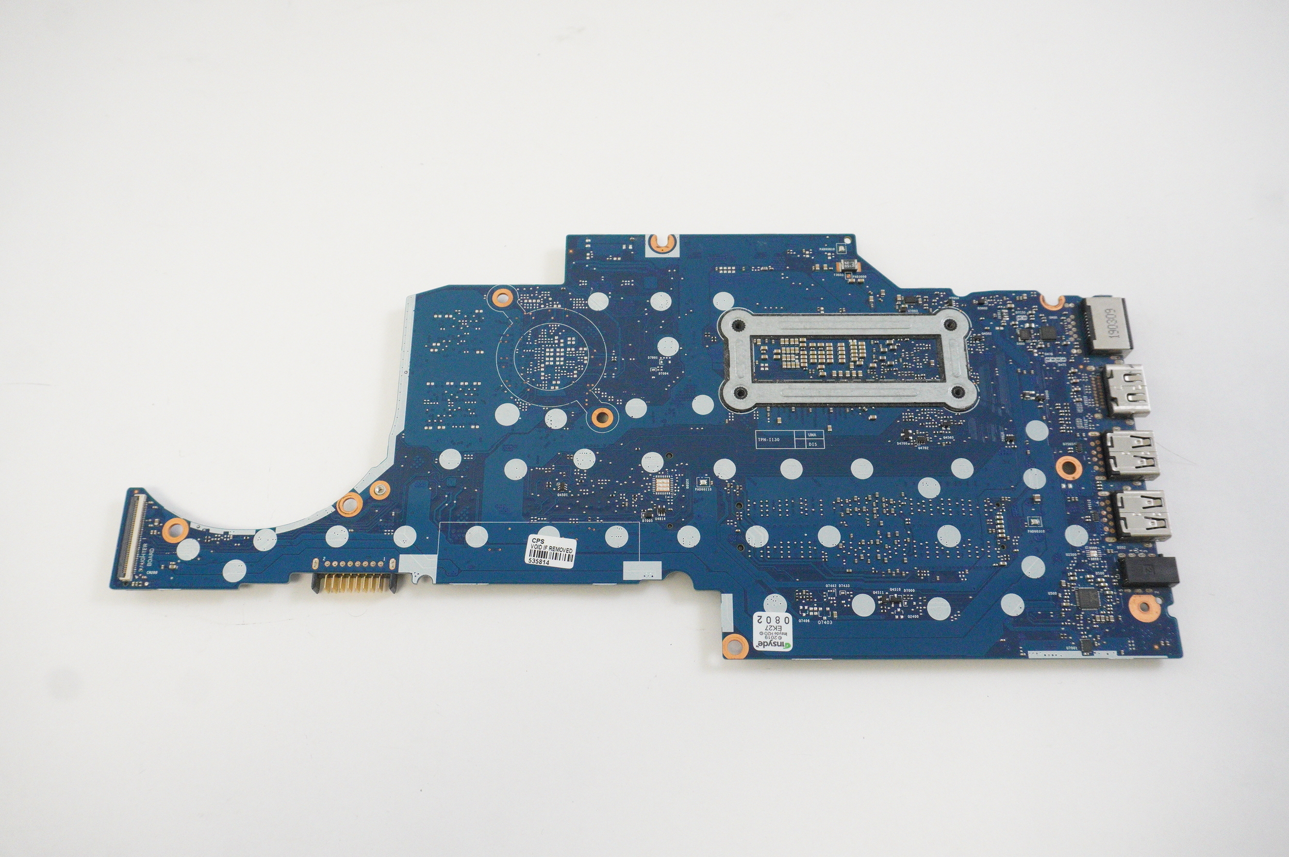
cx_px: 644
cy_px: 428
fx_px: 1073
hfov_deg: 62.0
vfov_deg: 43.5
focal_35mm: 30
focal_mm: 20
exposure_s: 1/160
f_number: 6.3
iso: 4000
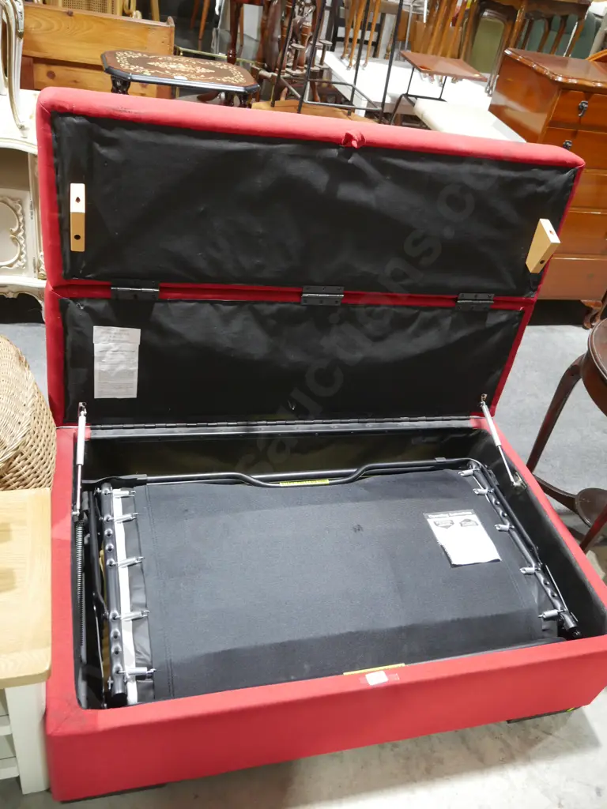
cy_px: 404
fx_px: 655
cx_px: 304
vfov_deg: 63.4
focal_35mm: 28
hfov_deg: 49.7
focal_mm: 14
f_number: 4
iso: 1000
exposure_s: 1/60
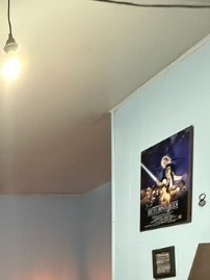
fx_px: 323
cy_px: 313
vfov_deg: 38.2
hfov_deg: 28.0
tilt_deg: -2.5
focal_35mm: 40
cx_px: -80
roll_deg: +1.4
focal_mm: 2.22
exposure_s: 1/60
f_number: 2.2
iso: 1000
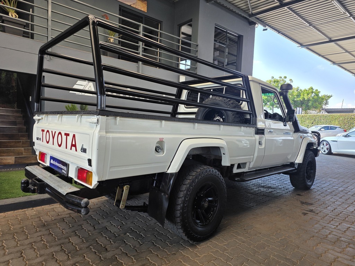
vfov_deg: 58.9
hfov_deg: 73.9
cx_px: 178
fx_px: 236
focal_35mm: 23
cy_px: 133
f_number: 1.7
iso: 32
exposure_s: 1/180
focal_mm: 6.25
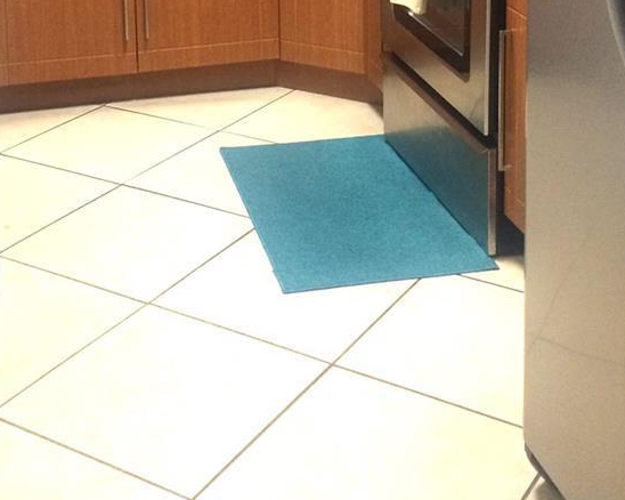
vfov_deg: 22.4
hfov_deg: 30.5
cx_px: 298
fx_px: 1146
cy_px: -122
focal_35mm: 62
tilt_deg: -9.9
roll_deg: +2.0
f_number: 2.2
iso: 200
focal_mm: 4.15
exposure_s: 1/30
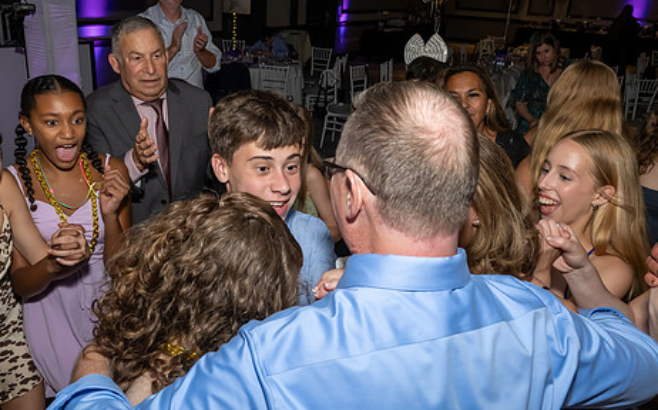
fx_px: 573
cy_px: 215
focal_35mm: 32
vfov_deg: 39.4
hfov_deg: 59.6
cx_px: 295
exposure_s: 1/250
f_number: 8
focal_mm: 17
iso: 1000
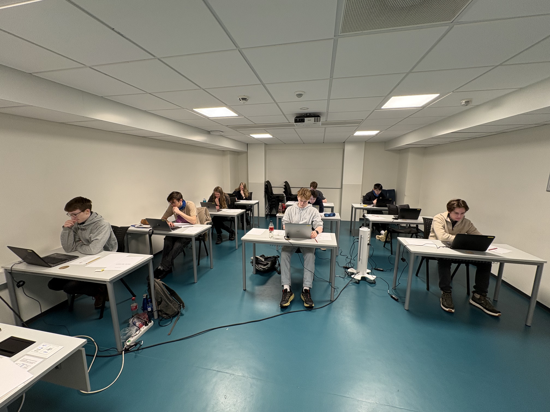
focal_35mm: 14
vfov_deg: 85.7
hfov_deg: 102.1
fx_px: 222
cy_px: 206
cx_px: 275
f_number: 2.2
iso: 125
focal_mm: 2.22
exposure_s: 1/50
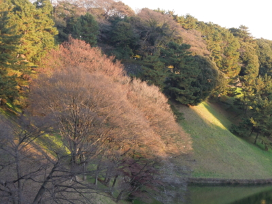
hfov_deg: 19.6
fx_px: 786
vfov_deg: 14.8
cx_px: 136
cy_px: 102
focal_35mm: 100
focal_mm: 17.9
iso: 360
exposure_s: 1/125
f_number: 5.5
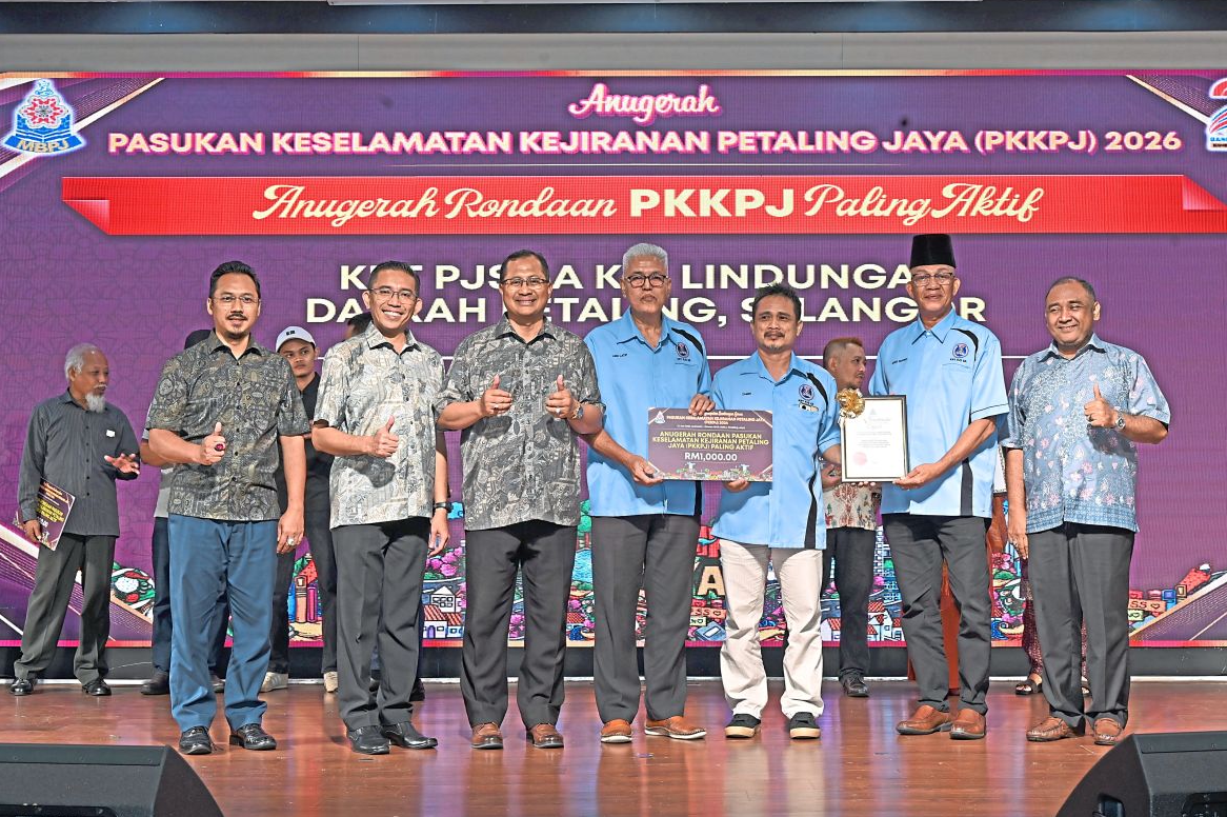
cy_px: 428
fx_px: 1703
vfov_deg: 27.0
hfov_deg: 39.6
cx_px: 650
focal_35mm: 50
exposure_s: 1/60
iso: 1600
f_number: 9
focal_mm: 47
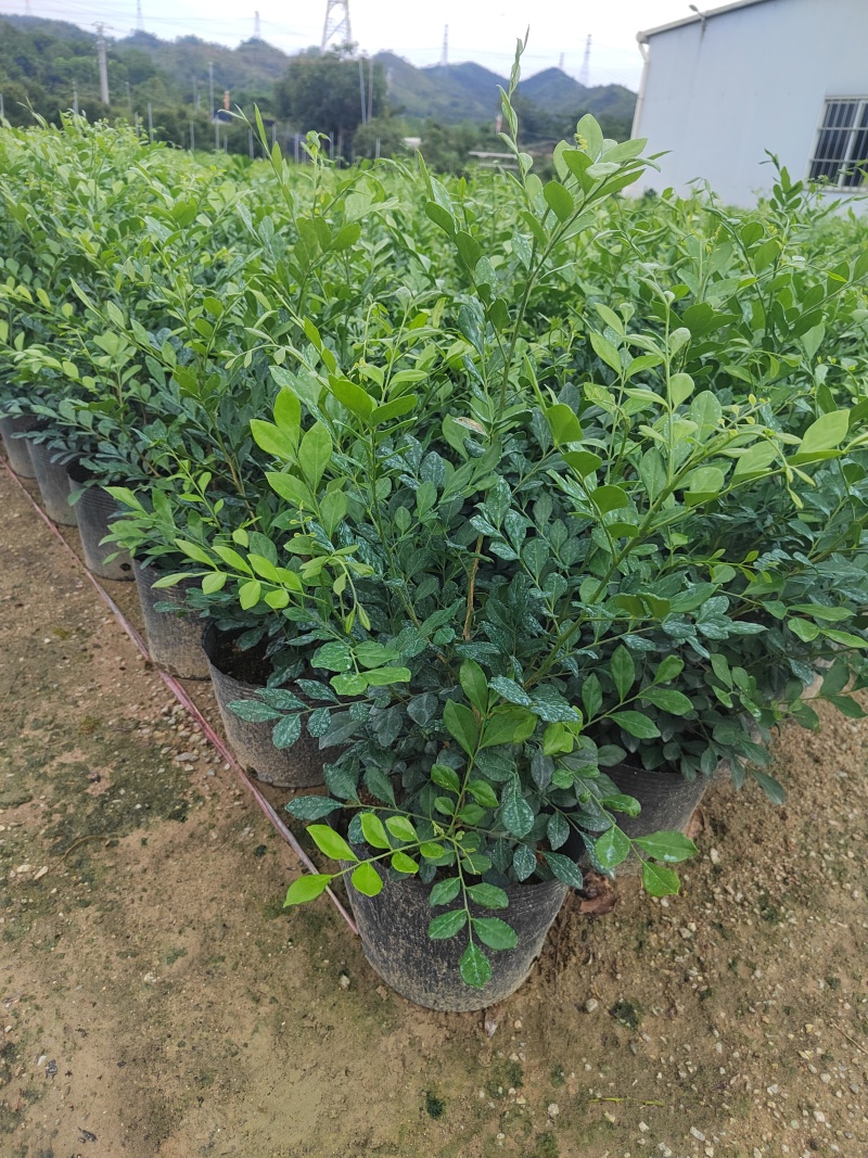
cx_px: 434
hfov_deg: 58.9
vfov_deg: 73.9
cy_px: 579
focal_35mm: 23
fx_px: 769
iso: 350
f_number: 1.9
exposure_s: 1/1248
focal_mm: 5.52
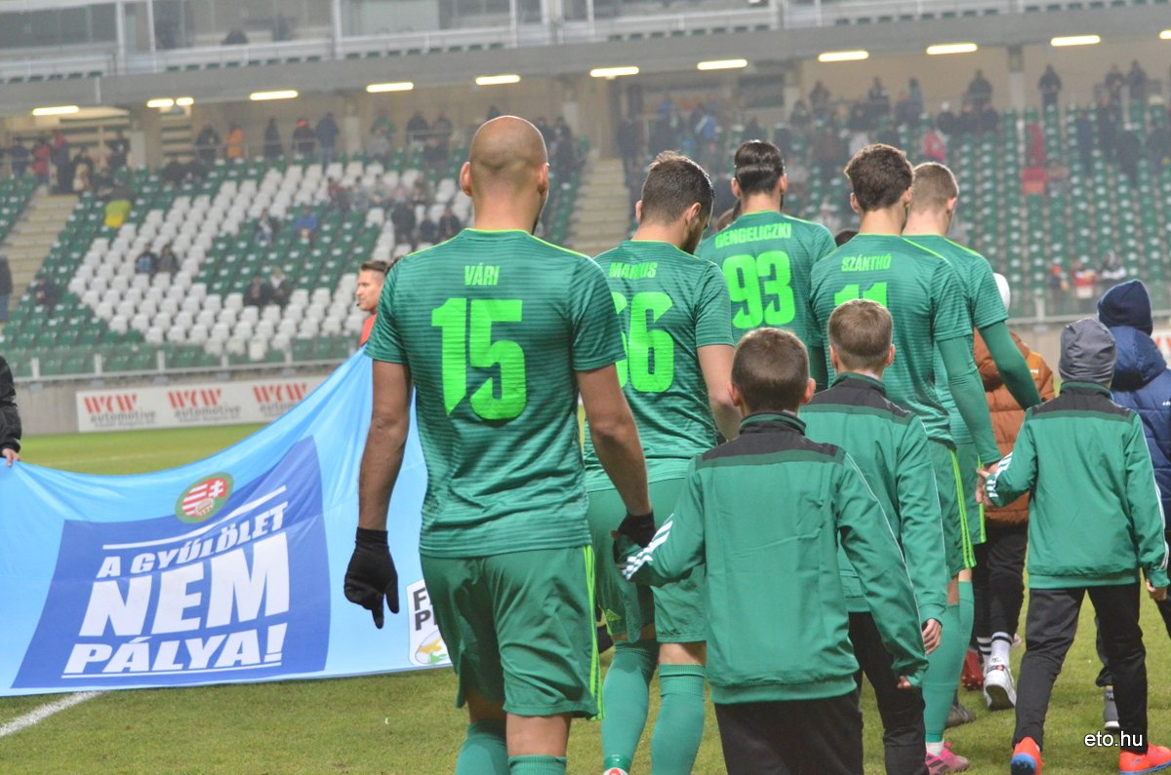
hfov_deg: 19.5
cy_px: 388
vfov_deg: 13.0
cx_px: 586
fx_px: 3409
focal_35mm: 105
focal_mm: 70
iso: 3200
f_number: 4.5
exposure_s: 1/320
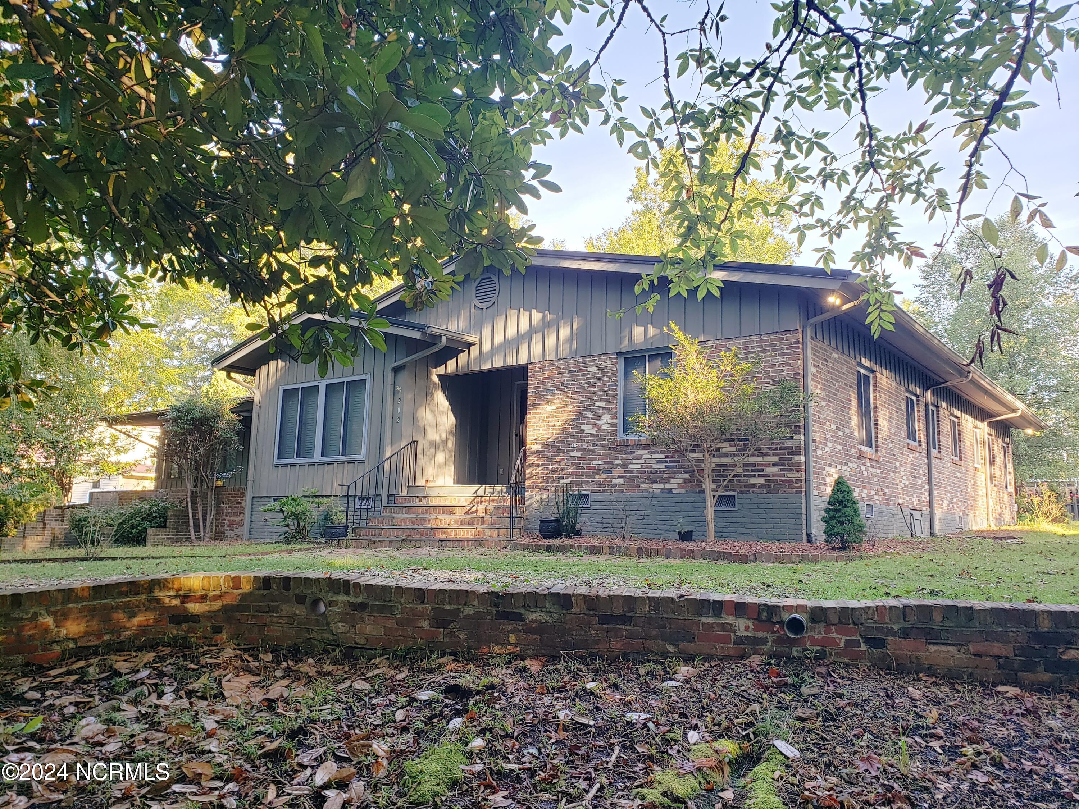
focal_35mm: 26
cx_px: 540
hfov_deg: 67.3
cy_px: 404
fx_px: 810
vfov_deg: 53.1
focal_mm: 4.3
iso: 50
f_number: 2.4
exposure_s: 1/67
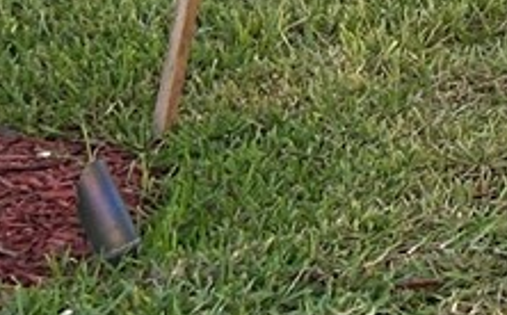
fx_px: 2745
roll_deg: +0.4
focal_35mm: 199
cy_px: -507
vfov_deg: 6.2
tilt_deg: -1.9
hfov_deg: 8.7
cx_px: 1521
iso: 50
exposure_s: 1/404
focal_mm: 5.7
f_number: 1.5
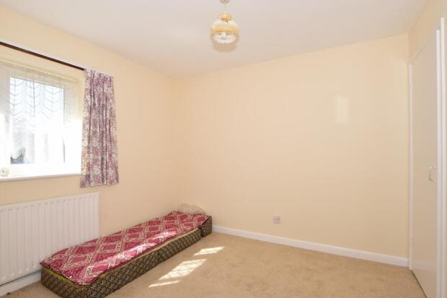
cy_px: 152
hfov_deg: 91.5
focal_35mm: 18
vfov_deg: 68.8
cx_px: 225
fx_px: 218
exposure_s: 1/40
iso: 400
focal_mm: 11
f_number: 11
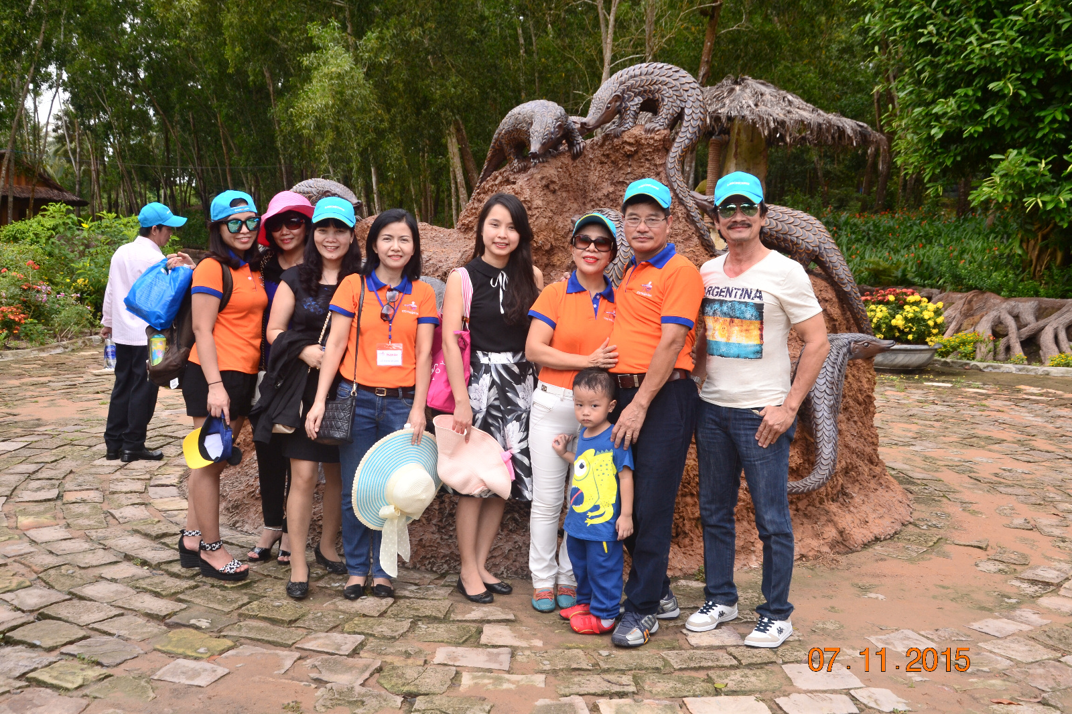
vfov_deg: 36.9
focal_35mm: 36
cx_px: 536
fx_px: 1072
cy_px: 357
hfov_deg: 53.1
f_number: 10
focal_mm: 24
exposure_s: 1/100
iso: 200
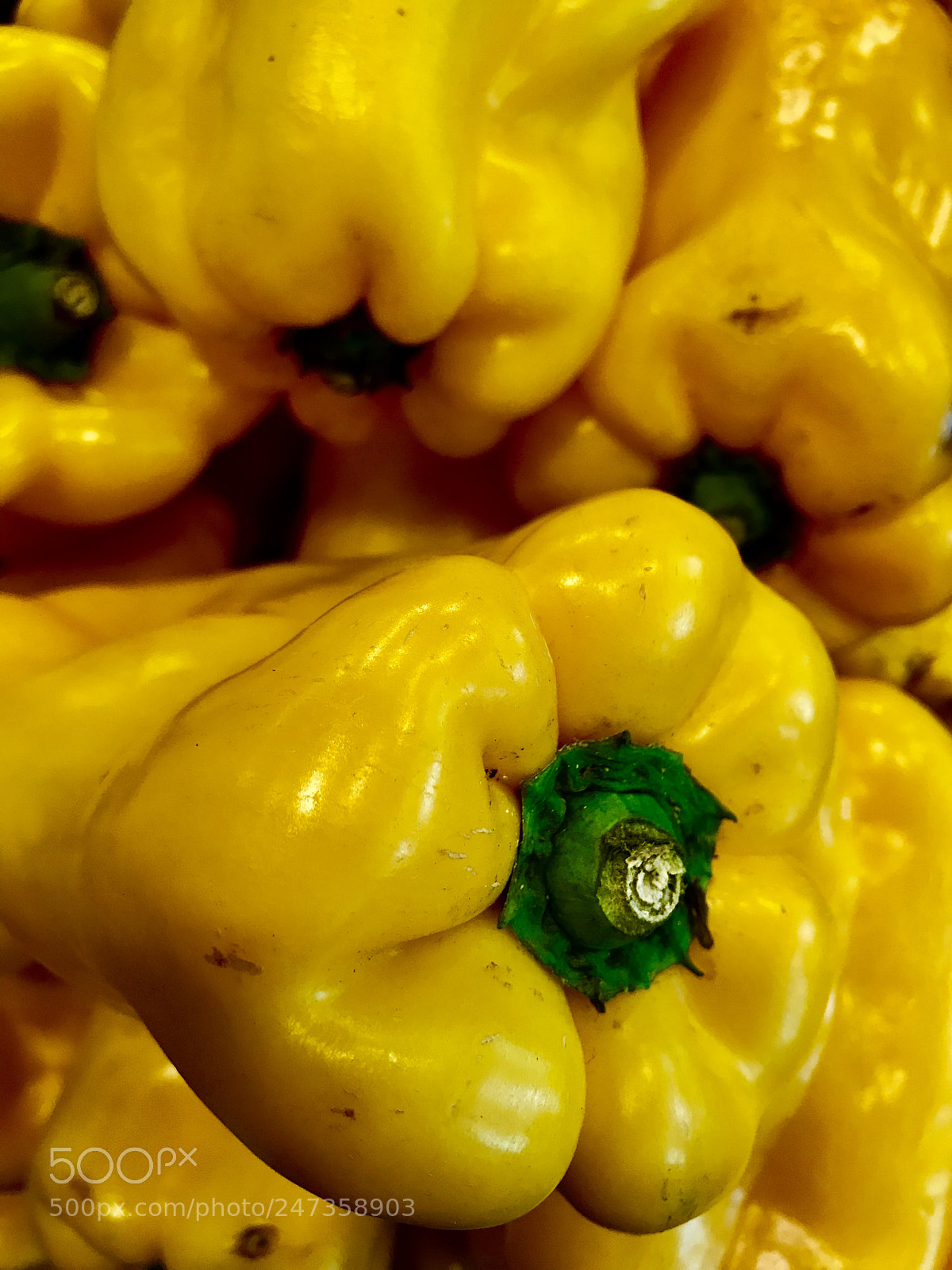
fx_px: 1027
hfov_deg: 49.7
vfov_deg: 63.4
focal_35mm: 28
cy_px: 635
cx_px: 476
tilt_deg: -64.0
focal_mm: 3.99
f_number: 1.8
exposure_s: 1/40
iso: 25
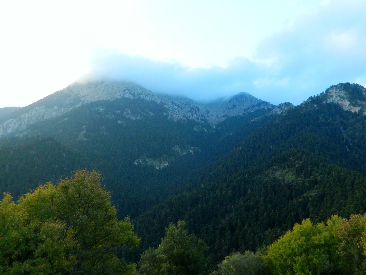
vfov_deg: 49.7
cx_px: 181
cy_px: 145
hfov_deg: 63.4
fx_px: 296
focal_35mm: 28
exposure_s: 1/250
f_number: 3.1
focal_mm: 4.5
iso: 250
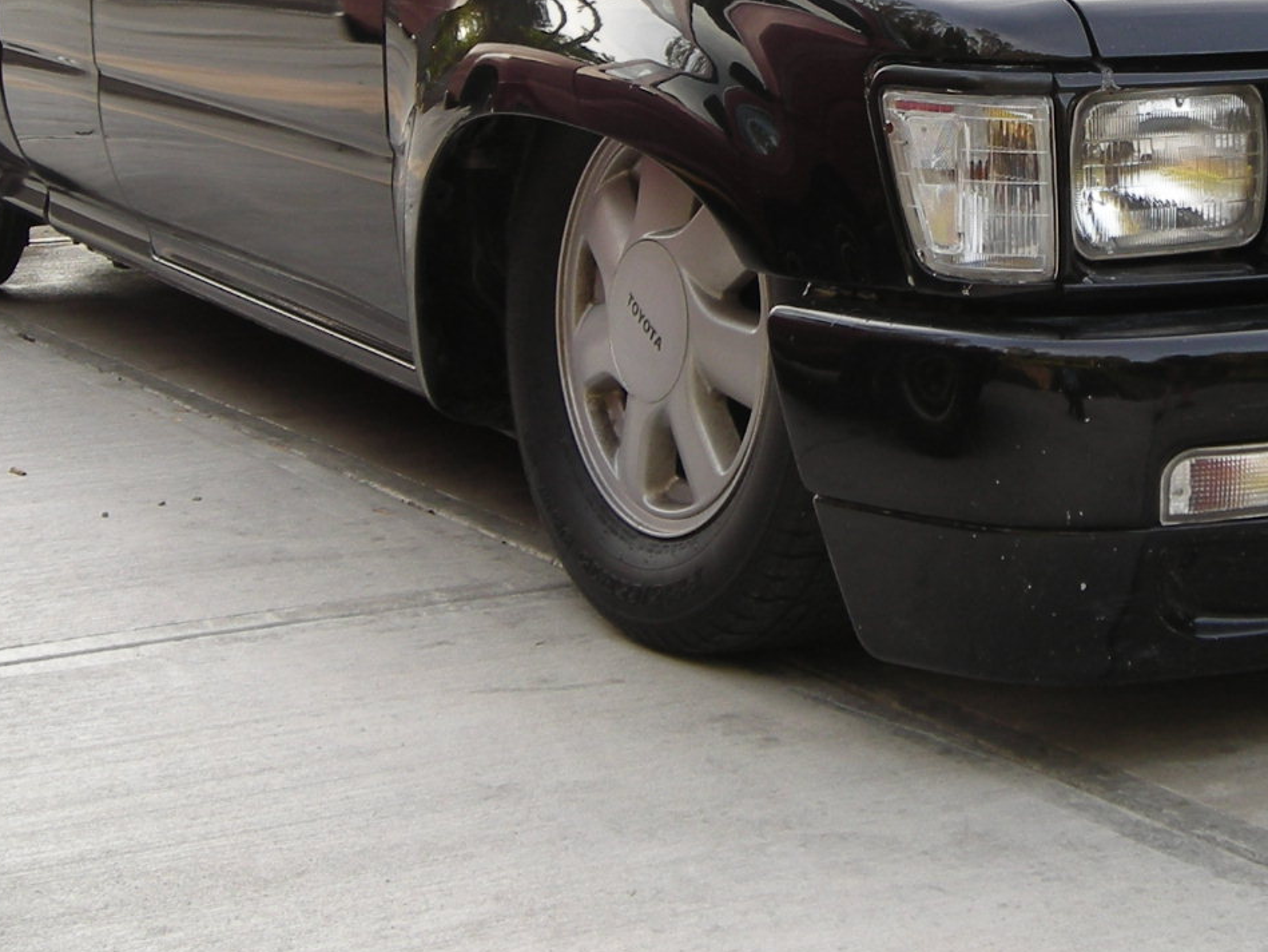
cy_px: -25
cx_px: 1033
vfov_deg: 17.5
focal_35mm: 82
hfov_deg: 23.4
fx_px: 3004
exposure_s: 1/57.8
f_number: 3.2
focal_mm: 6.3
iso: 50
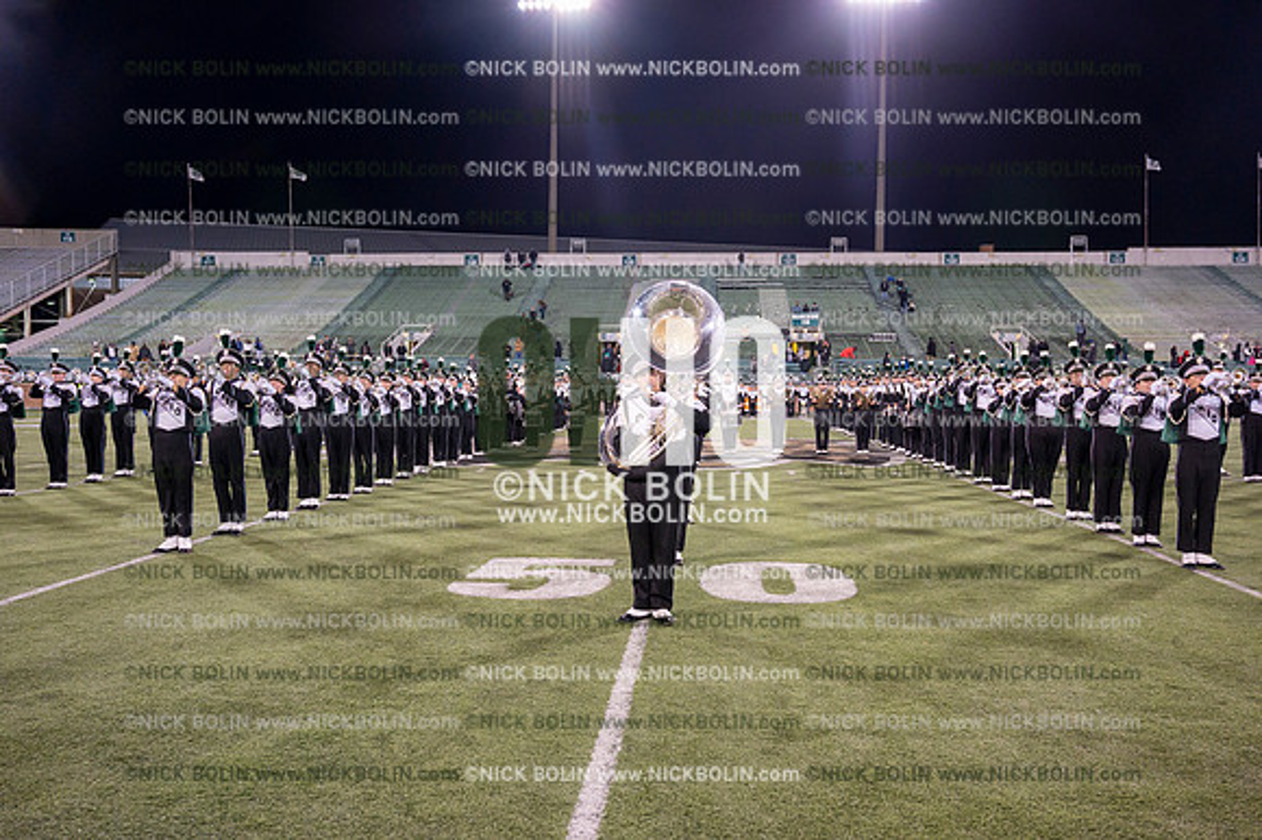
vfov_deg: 41.7
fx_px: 1104
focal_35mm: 32
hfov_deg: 59.5
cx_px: 631
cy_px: 420
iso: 5000
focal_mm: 31.5
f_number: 4.5
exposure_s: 1/640
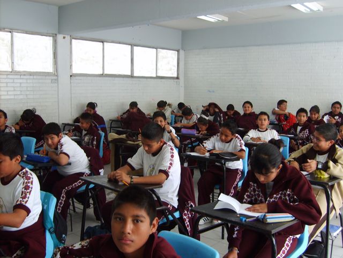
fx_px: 347
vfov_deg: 40.7
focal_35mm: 35
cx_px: 172
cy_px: 129
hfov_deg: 52.6
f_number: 2.8
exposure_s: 1/30
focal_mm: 5.8
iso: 76
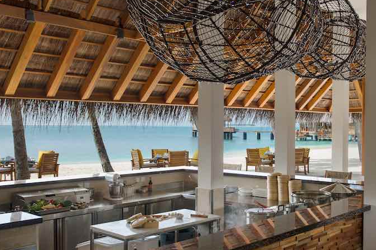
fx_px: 480
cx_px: 248
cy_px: 142
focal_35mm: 46
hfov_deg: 42.2
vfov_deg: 29.2
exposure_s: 1/125
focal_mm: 31
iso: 200
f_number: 4
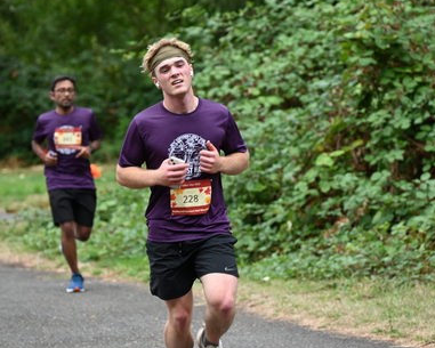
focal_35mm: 271
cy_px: 167
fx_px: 3490
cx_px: 204
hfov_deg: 7.1
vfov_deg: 5.7
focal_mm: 200
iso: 400
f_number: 6.3
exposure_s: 1/320
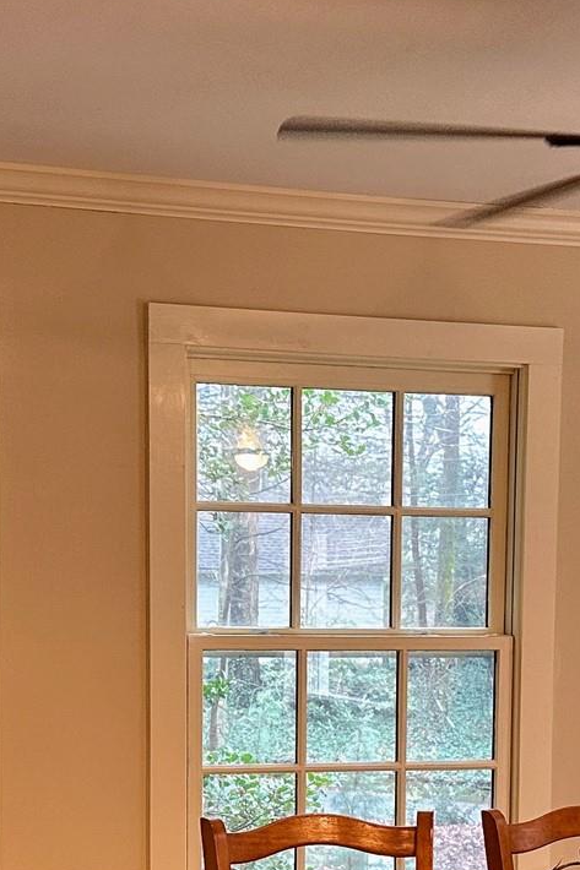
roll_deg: -0.8
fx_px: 1741
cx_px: 288
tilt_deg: -5.7
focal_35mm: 72
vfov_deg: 27.2
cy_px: 767
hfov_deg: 18.9
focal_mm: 6.86
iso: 200
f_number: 1.78
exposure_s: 1/60
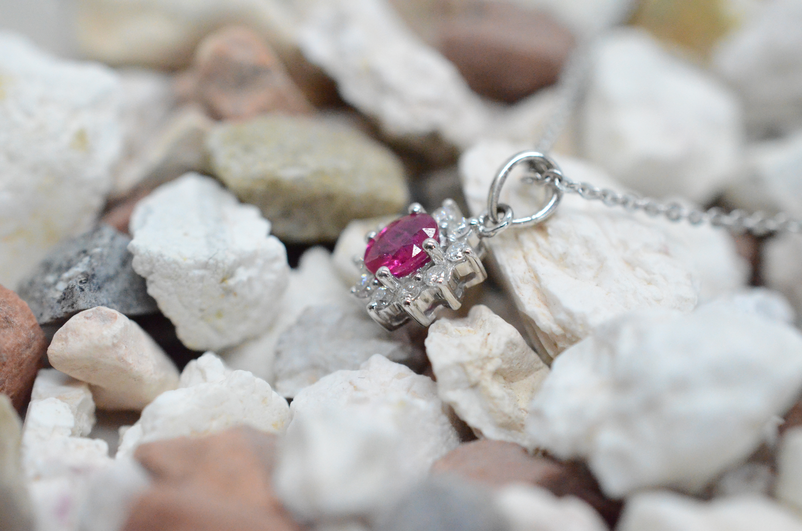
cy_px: 266
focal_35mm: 60
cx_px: 401
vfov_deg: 22.5
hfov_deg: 33.5
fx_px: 1334
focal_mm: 40
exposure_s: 1/2500
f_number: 6.3
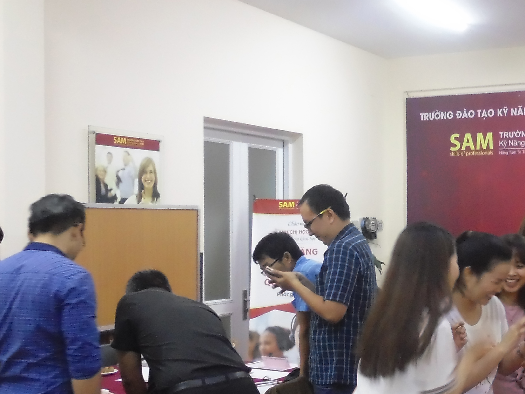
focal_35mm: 55
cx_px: 454
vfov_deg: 26.5
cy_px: 236
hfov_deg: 33.4
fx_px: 834
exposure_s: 1/20
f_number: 3.5
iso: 400
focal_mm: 4.6
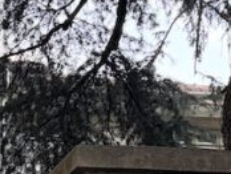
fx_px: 1022
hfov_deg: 11.9
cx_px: -183
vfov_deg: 9.0
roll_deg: +0.3
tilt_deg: +7.0
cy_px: 387
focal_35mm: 153
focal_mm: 5.96
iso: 250
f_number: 1.6
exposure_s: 1/60
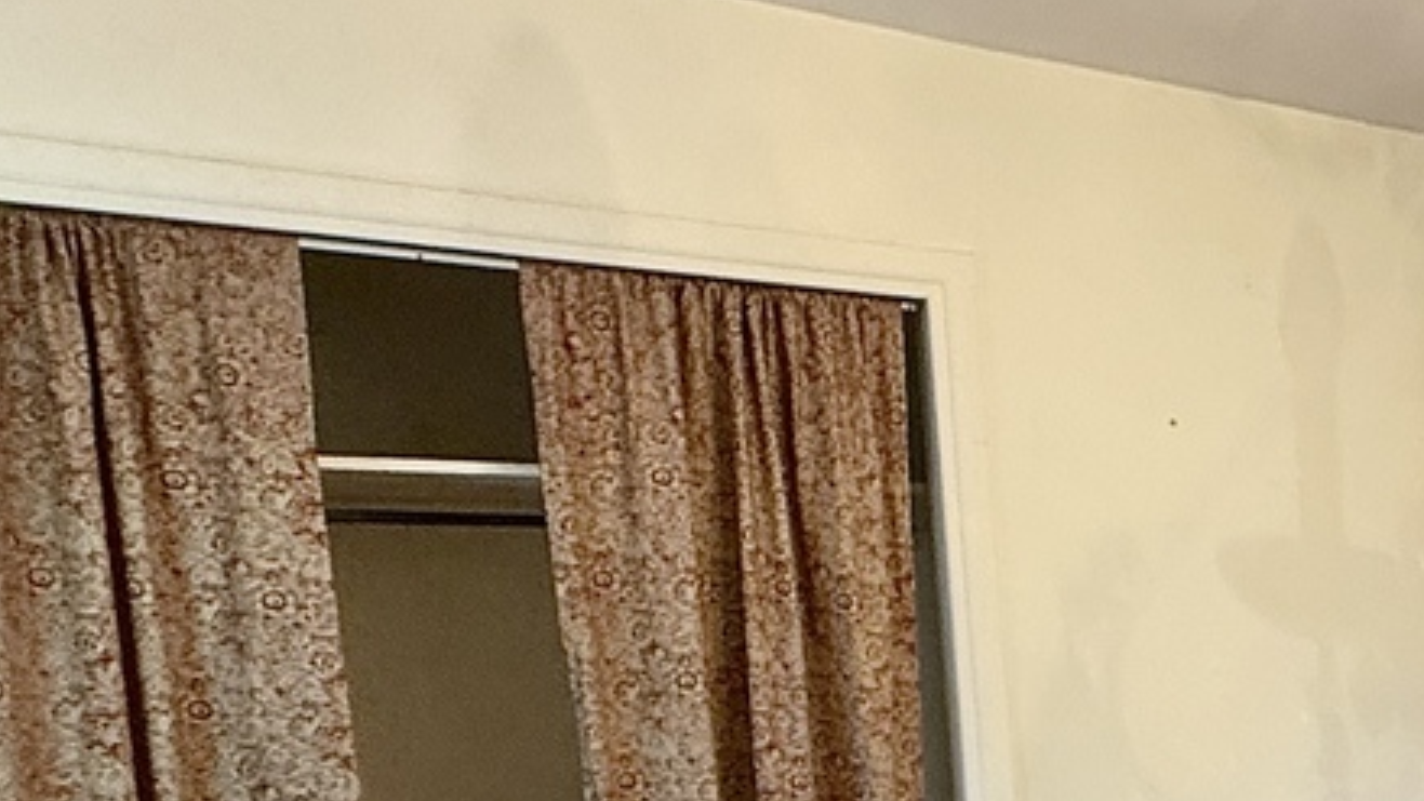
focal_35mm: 50
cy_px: 902
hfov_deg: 32.5
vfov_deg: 22.5
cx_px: 1794
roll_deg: +0.1
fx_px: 1888
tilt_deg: -7.7
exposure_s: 1/60
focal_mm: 2.22
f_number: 2.2
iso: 250
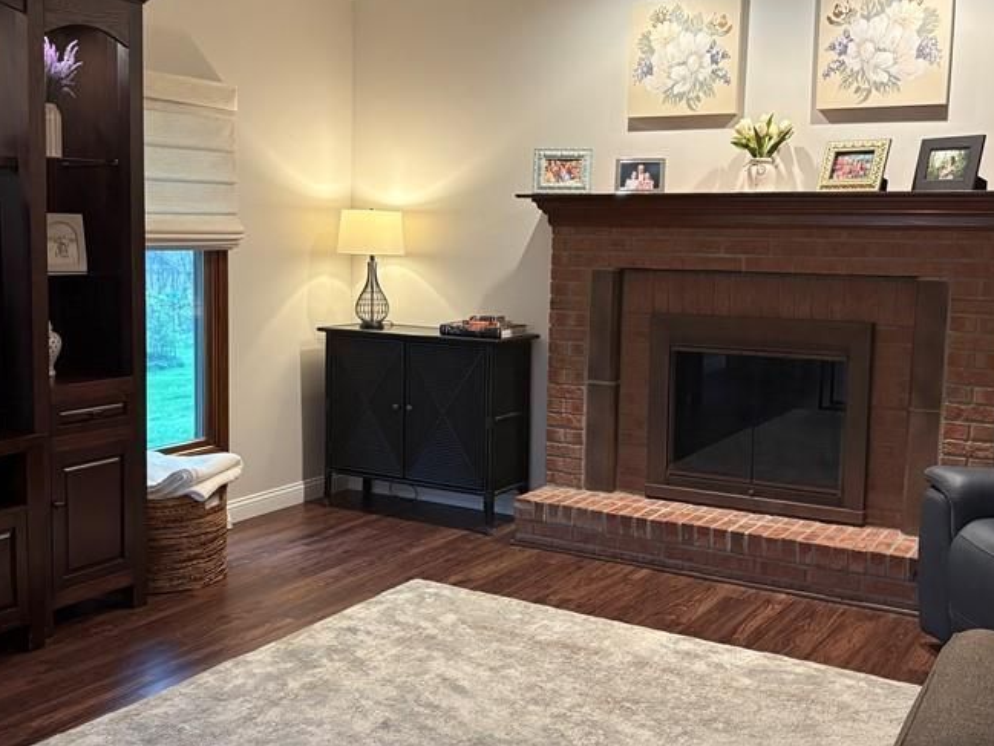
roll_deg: -0.9
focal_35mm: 41
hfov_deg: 45.6
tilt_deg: -5.6
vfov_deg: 35.1
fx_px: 1178
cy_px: 355
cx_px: 424
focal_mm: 5.96
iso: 250
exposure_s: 1/60
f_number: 1.6
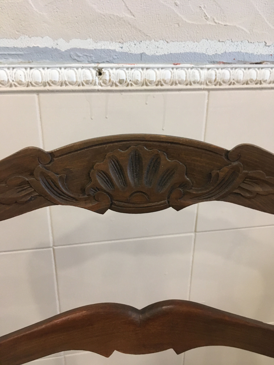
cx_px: 137
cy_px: 182
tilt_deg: -21.2
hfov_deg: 48.2
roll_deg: -0.4
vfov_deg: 61.7
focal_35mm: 29
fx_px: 306
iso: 200
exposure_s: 1/25
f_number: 2.2
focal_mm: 4.15
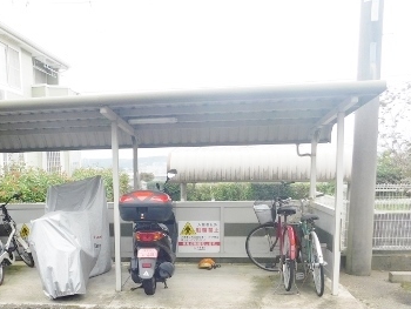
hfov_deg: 44.1
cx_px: 134
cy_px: 249
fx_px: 499
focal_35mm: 42
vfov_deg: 33.4
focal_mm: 4
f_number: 3
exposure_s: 1/250
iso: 125
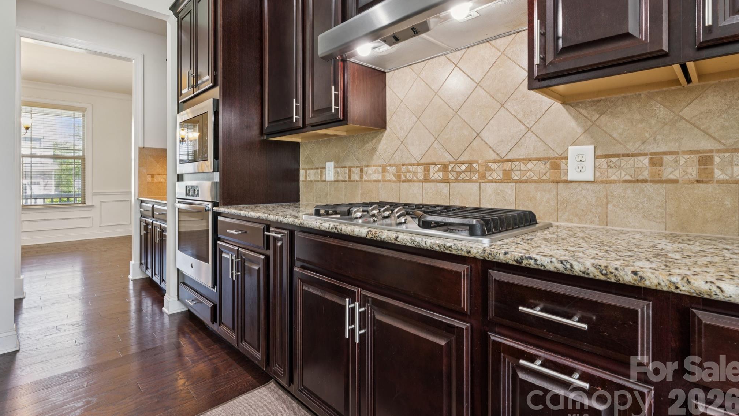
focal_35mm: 18
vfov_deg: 61.5
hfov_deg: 93.5
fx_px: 348
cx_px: 372
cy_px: 178
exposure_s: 1.6
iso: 100
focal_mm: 16.7
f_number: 13
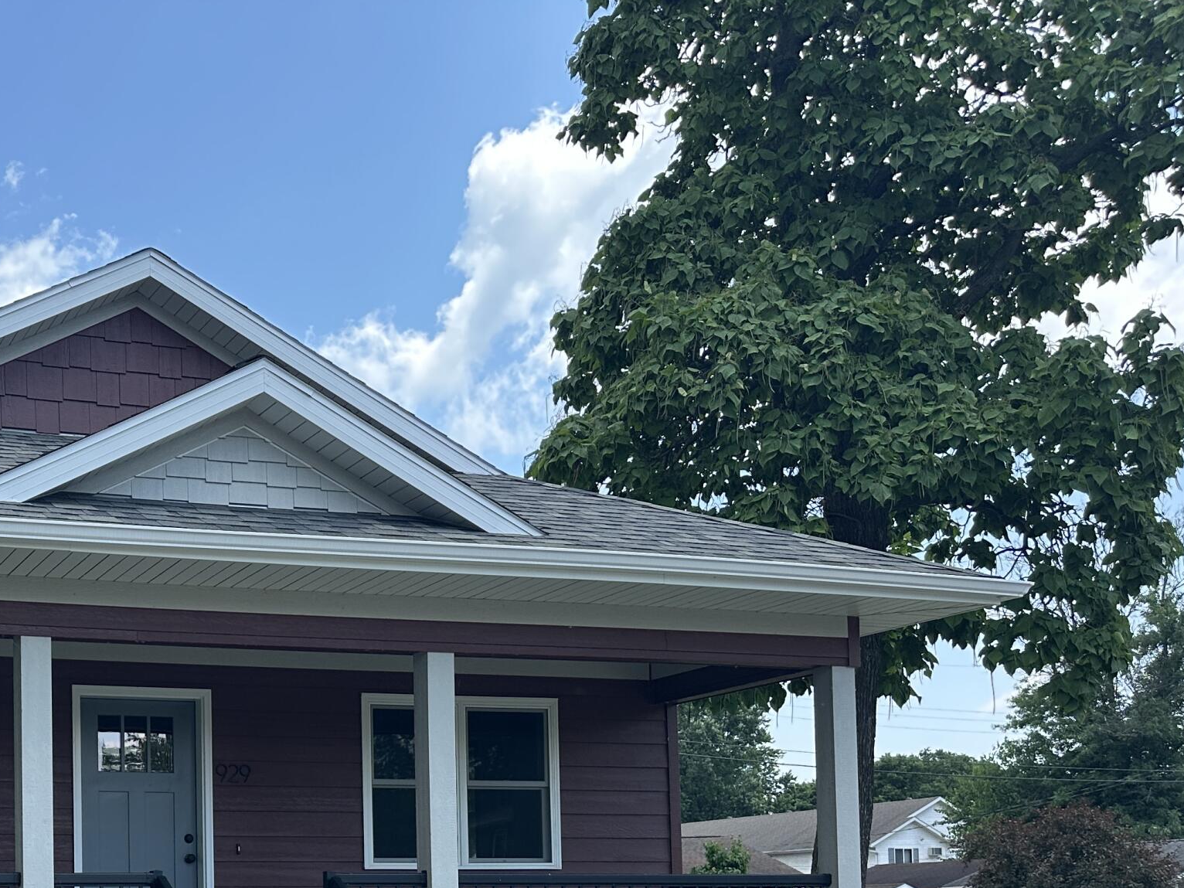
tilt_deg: +2.9
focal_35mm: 47
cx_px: 97
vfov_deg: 29.1
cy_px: 862
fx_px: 1608
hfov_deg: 37.5
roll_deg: +1.6
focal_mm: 6.86
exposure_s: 1/1845
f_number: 1.78
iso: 80
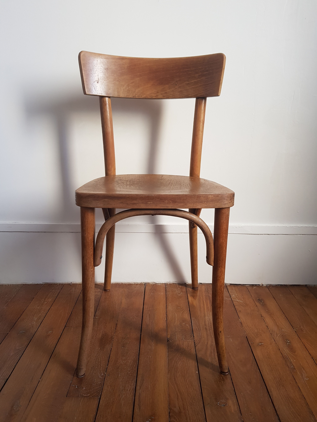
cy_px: 211
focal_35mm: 26
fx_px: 317
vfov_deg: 67.3
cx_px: 158
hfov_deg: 53.1
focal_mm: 4.2
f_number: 1.7
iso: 100
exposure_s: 1/50
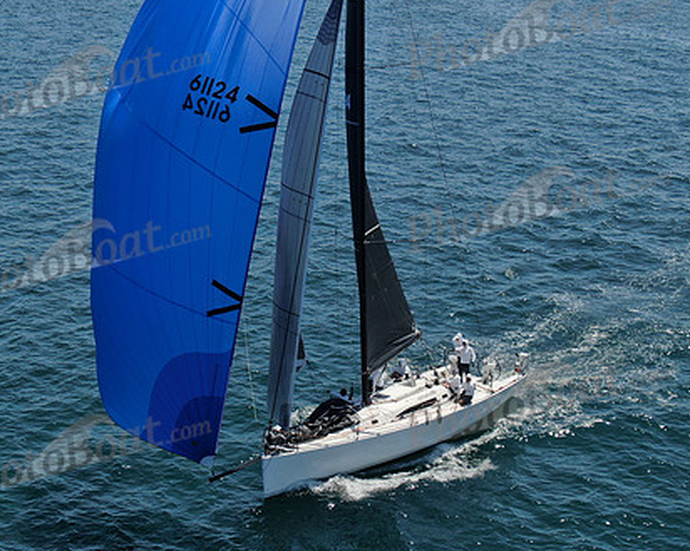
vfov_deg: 23.1
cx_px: 310
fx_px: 1347
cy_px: 329
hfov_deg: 28.7
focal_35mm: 66
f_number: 3.8
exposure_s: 1/1000
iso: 100
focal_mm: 8.6
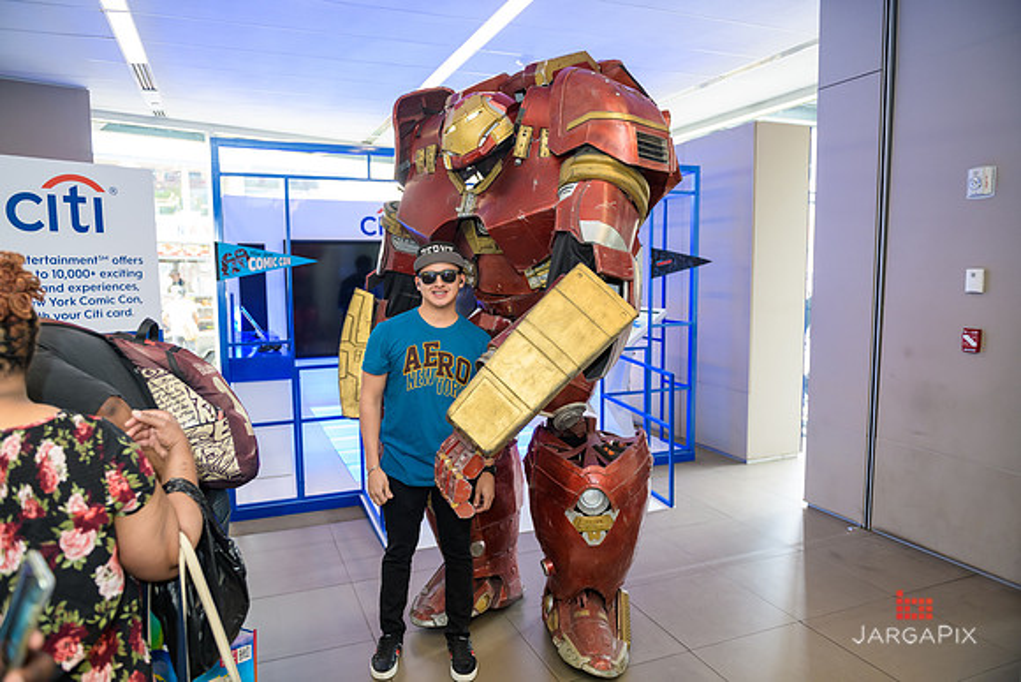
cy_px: 341
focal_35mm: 24
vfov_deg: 53.2
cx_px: 510
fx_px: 681
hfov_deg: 73.7
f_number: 3.2
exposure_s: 1/125
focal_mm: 24
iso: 800
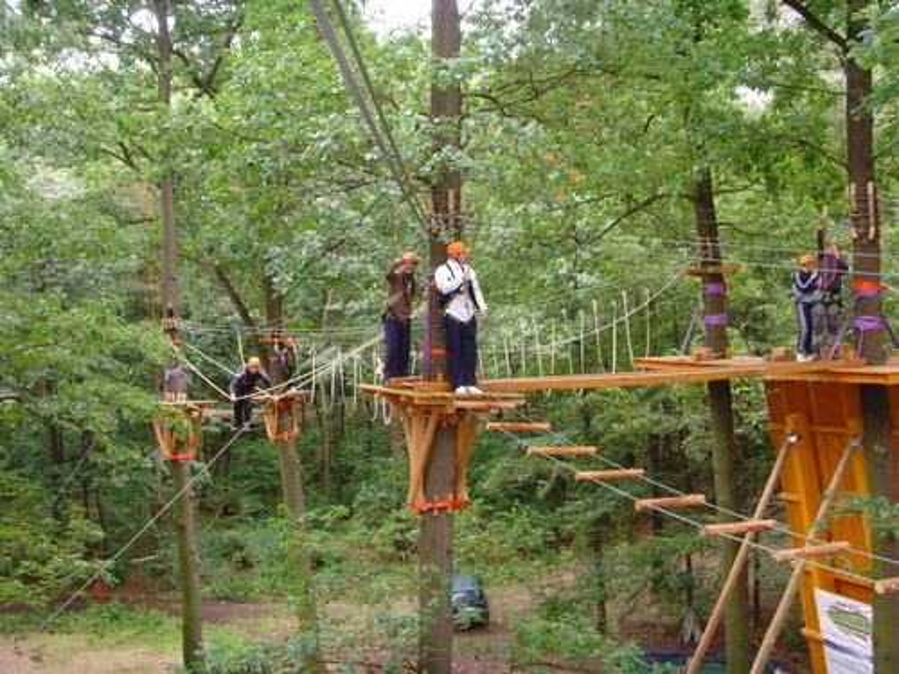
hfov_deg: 47.9
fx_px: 1013
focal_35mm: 39
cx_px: 450
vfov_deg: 36.8
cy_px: 337
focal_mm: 6.6
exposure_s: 1/45
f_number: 3.5
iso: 200
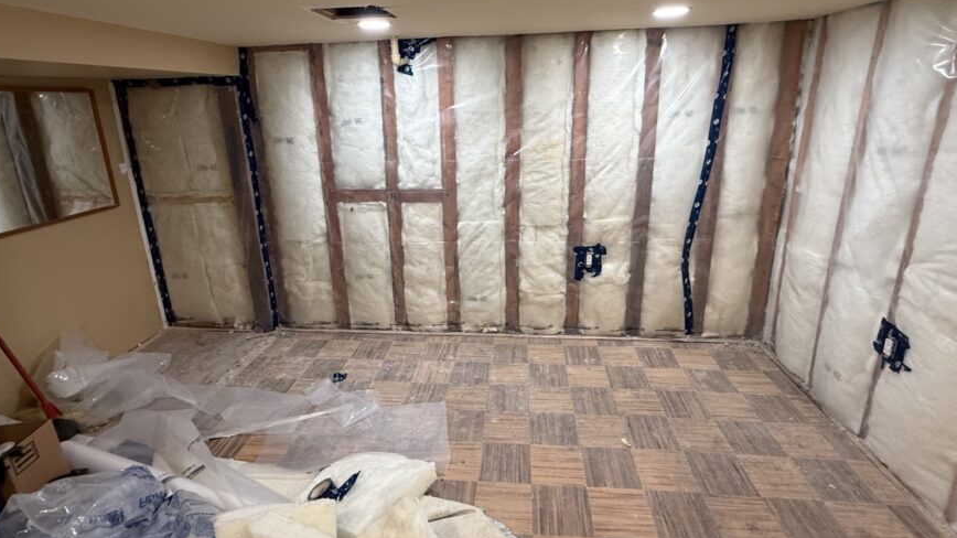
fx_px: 457
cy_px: 224
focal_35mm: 18
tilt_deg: -12.7
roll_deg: +2.0
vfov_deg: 60.6
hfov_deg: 92.7
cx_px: 481
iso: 125
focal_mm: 2.22
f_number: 2.2
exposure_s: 1/61
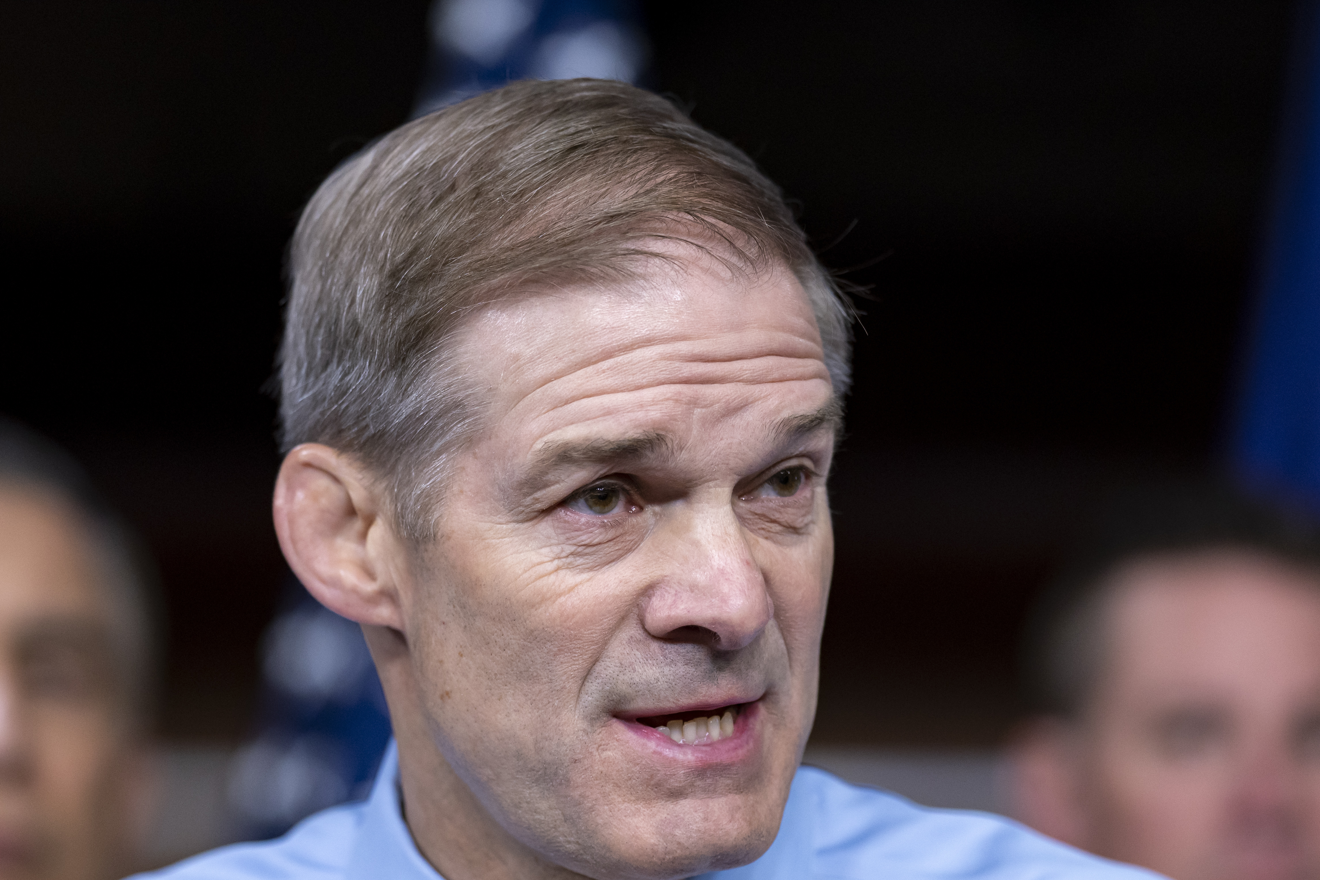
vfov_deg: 5.6
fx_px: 9019
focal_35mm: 246
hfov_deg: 8.4
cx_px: 720
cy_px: 535
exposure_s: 1/500
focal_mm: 135
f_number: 1.8
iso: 1000
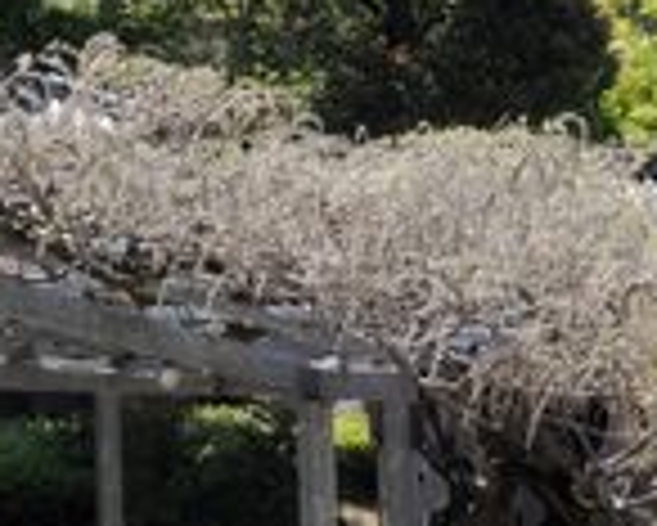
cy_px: 333
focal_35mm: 179
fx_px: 3483
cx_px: 418
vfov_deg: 8.6
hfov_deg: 10.8
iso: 80
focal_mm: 14.3
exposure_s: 1/160
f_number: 5.6
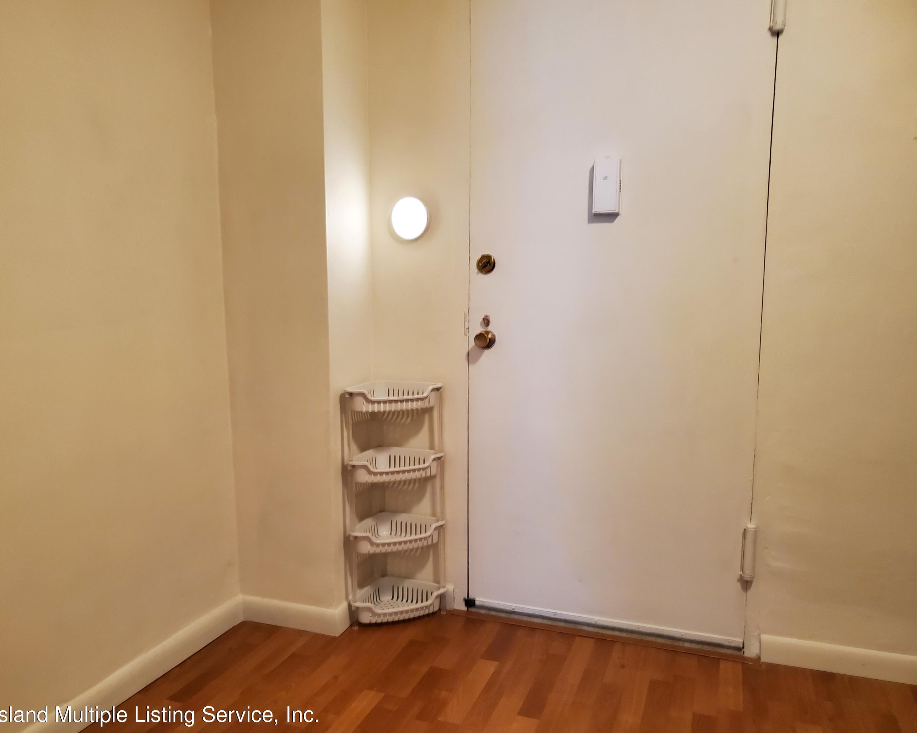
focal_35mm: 28
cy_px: 370
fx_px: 760
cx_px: 428
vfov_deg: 51.5
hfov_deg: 62.2
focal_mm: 4.3
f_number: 1.5
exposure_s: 1/40
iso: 400
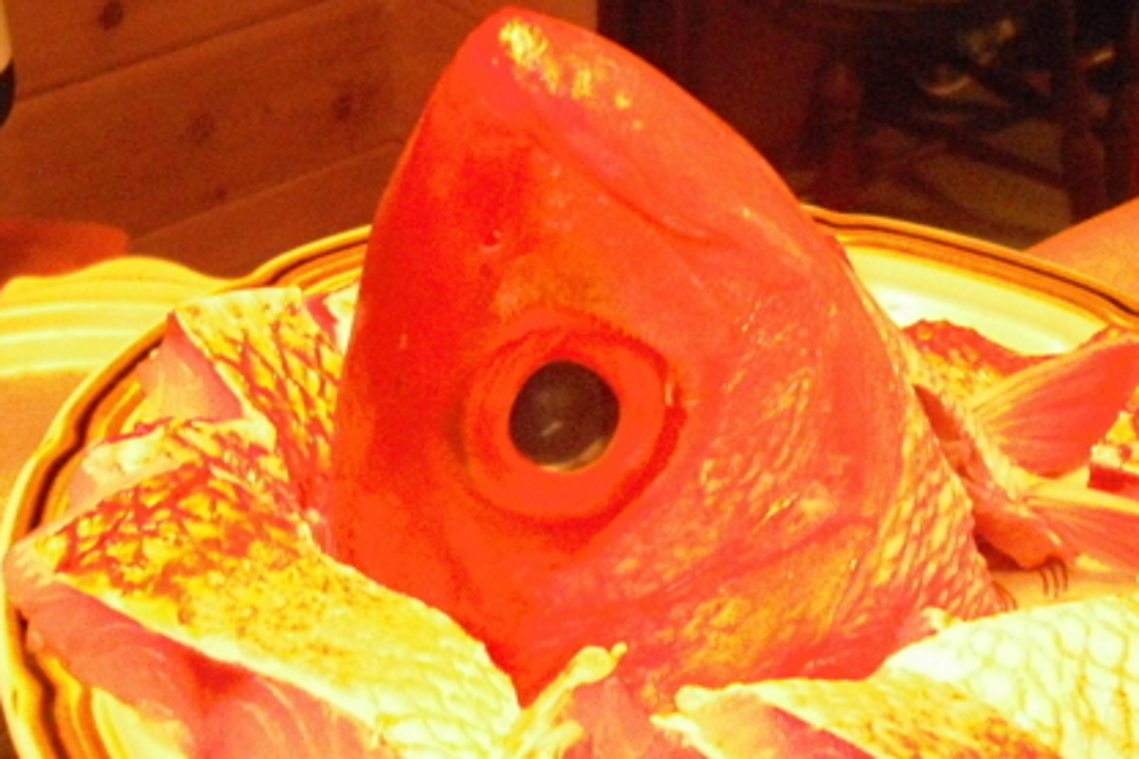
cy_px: 299
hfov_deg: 26.6
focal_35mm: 76
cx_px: 507
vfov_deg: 17.9
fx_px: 2403
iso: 800
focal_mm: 6.2
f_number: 2.8
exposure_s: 1/30
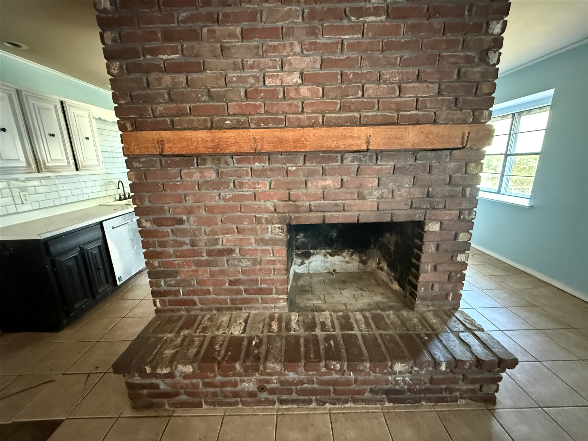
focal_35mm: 14
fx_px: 238
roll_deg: +1.1
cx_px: 294
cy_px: 220
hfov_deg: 102.1
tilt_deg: -11.6
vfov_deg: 85.7
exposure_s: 1/36
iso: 1600
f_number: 2.2
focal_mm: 2.22
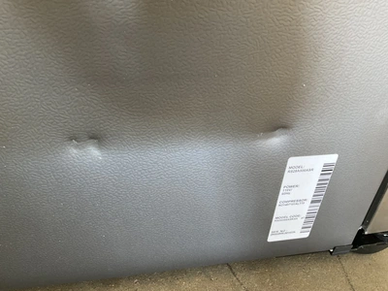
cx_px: 194
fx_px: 325
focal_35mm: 29
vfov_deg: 48.2
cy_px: 146
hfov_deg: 61.7
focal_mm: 3
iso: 250
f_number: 1.8
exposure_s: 1/30
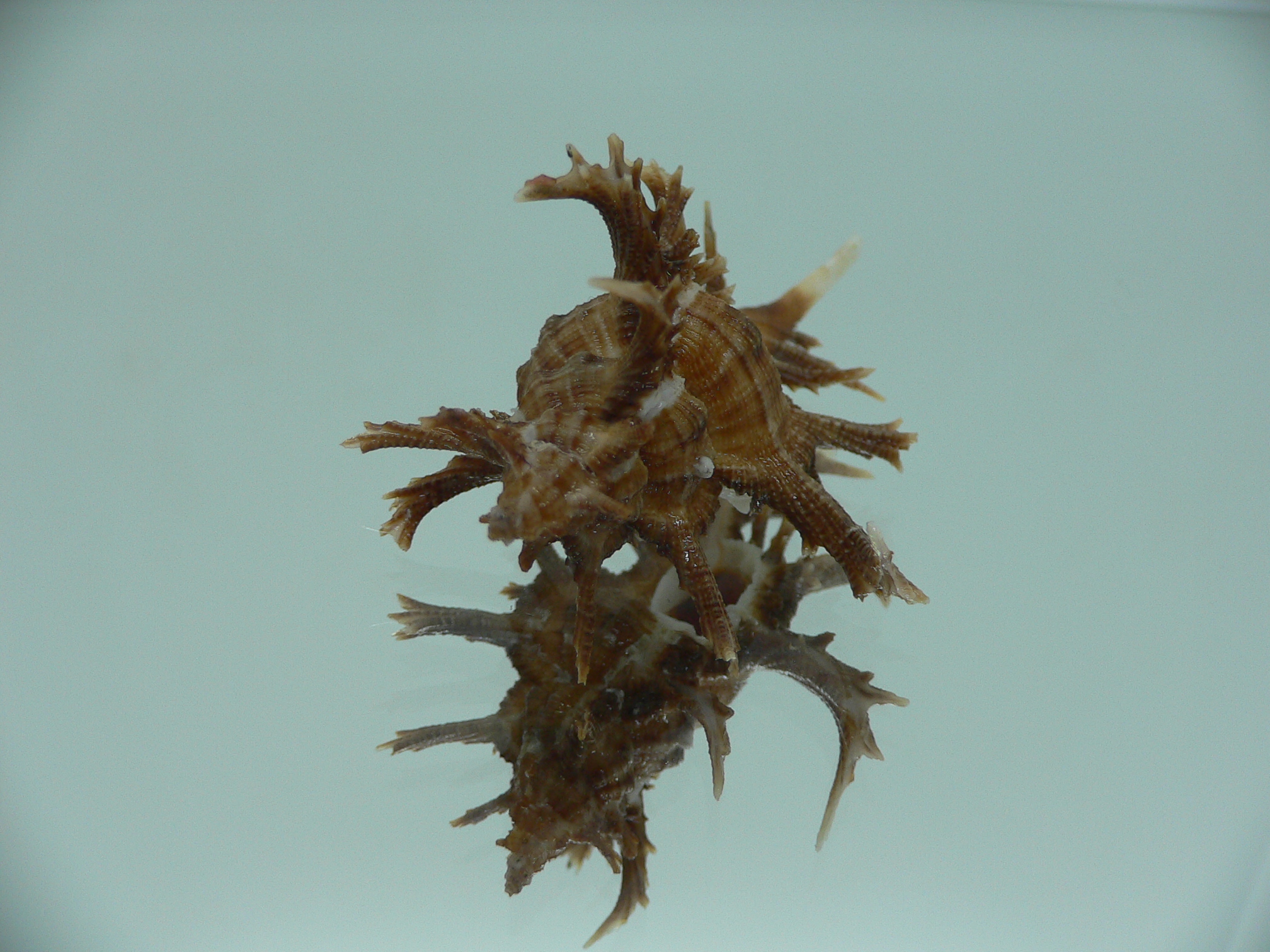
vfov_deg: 40.7
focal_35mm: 35
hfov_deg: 52.6
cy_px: 476
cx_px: 635
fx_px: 1284
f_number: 2.8
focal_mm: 4.6
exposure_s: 1/60
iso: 80
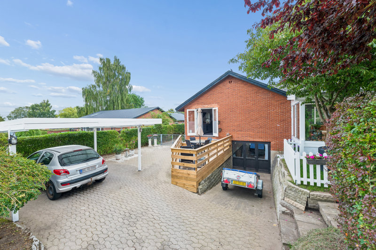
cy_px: 125
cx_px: 188
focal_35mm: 15
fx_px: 157
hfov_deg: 100.4
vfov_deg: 77.3
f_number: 9
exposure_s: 1/80
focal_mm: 15
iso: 250
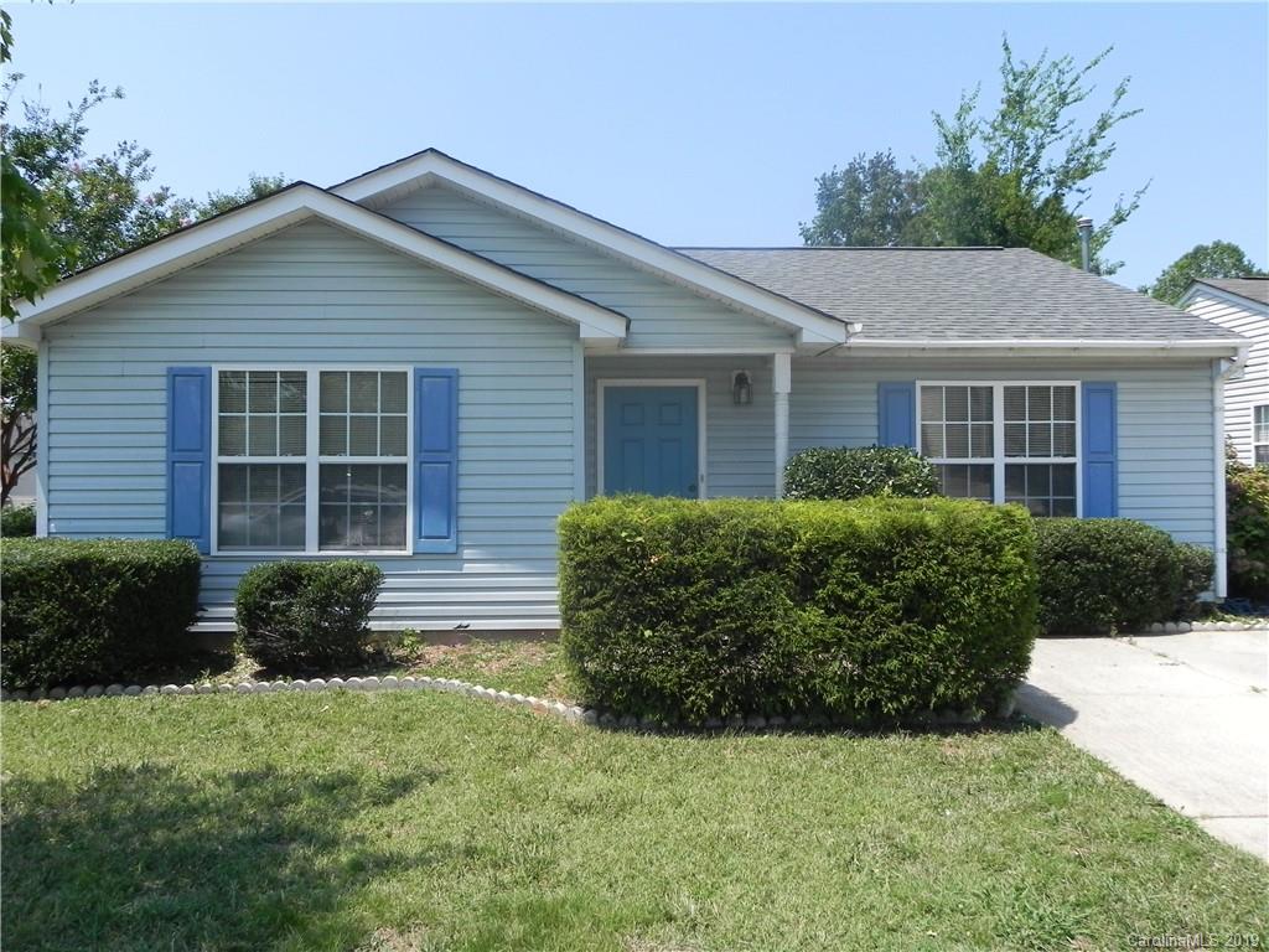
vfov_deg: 53.1
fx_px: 953
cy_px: 476
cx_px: 634
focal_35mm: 26
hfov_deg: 67.3
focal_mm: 4.6
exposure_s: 1/361
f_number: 6.3
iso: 160
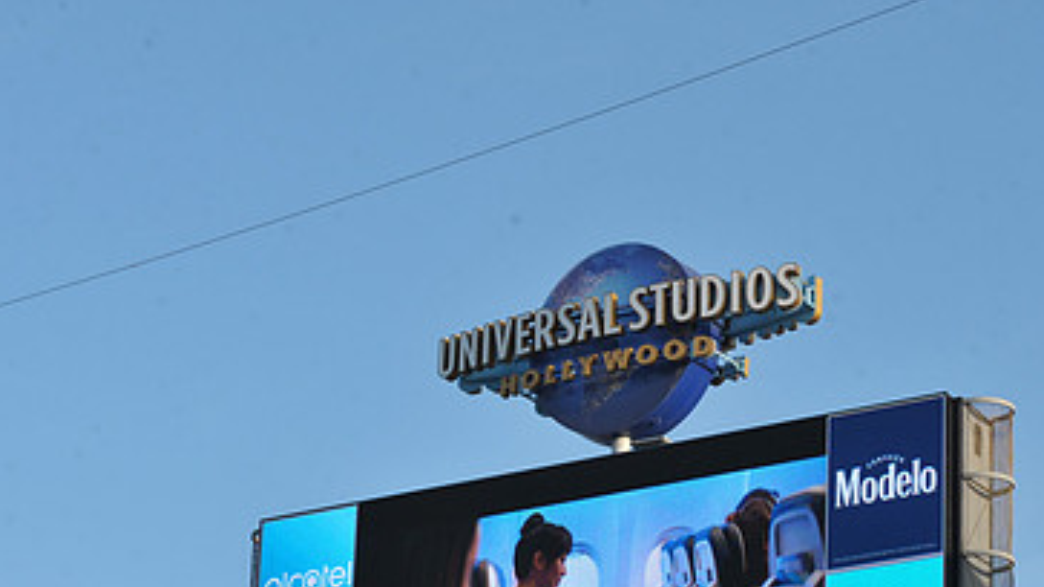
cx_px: 636
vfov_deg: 9.0
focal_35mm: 134
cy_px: 552
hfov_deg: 16.0
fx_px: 3709
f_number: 10
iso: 400
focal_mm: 80
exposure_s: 1/400
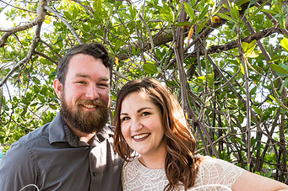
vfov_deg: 25.5
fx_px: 416
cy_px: 152
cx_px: 117
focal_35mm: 52
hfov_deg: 38.1
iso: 400
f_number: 7.1
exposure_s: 1/200
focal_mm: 20
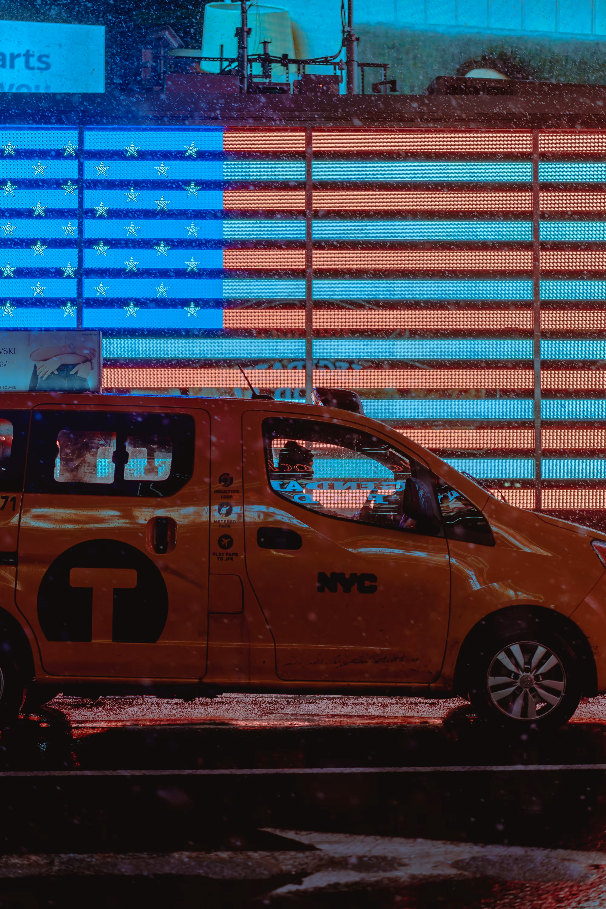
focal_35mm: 55
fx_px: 1389
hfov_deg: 24.6
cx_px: 303
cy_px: 454
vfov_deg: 36.2
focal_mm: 55
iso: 100
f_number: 2
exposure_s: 1/250
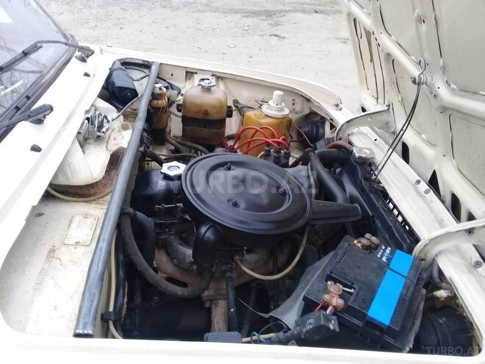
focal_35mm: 31
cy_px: 182
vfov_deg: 45.4
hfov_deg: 58.4
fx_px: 434
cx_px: 242
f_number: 2.2
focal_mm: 3.3
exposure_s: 1/106
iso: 50
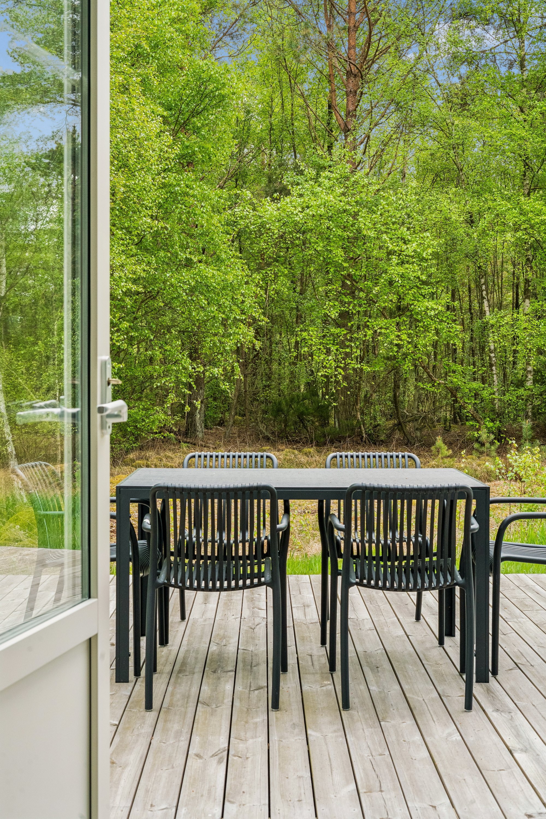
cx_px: 273
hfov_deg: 27.0
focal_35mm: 50
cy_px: 410
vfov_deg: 39.6
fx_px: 1137
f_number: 11
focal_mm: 50
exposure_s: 1/160
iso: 2500
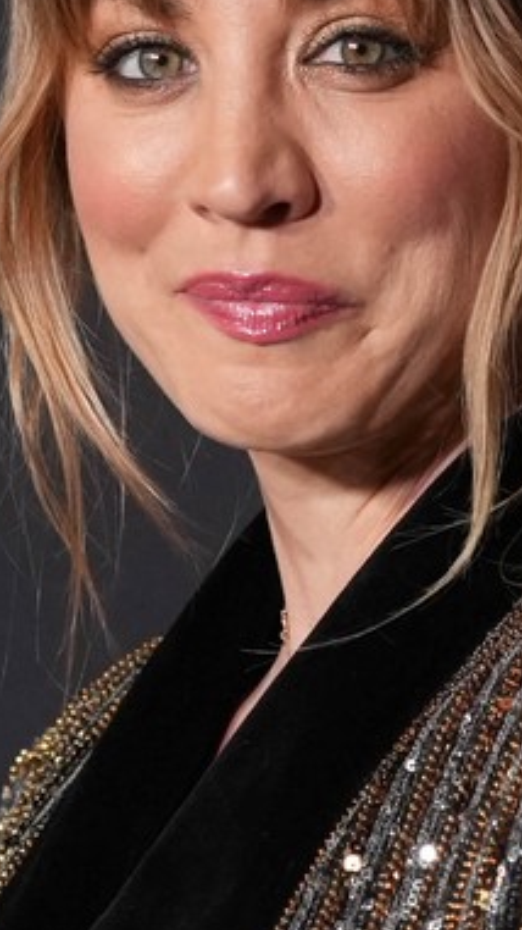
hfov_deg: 3.0
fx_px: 10075
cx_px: -32
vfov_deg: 5.3
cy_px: 342
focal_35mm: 409
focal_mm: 119
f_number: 5.6
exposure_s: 1/400
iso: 6400
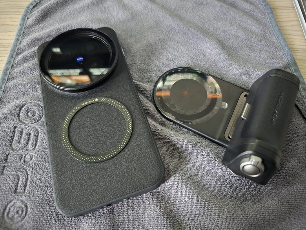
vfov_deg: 58.9
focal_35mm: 23
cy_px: 115
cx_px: 153
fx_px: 203
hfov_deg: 73.9
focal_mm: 6.3
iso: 2500
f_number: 1.7
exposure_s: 1/17.2
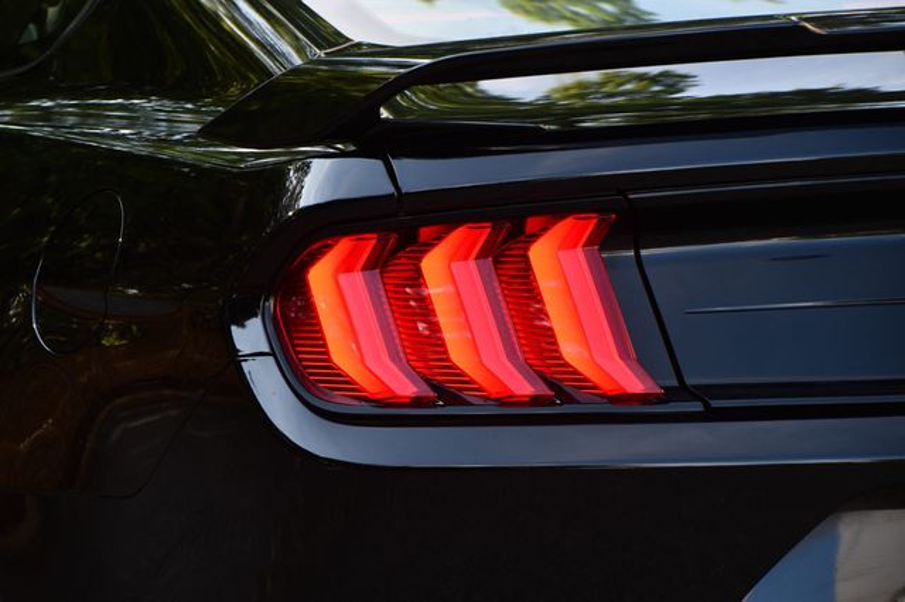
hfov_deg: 11.0
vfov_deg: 7.3
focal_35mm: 187
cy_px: 301
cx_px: 452
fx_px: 4698
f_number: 5.6
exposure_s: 1/250
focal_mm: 125
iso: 280
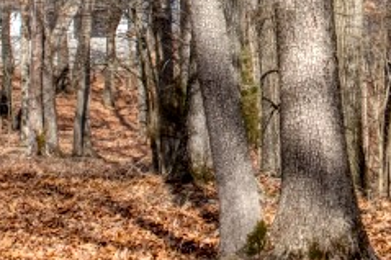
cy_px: -85
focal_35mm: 184
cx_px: 509
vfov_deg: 7.4
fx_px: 1997
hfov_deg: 10.9
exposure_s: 1/1250
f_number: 8
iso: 100
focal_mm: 43
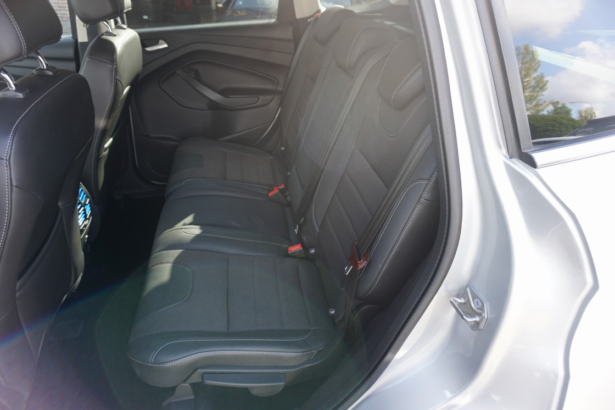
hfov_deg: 73.8
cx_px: 308
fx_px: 410
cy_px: 205
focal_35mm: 24
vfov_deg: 53.1
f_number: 4
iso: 125
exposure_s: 1/60
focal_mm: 16
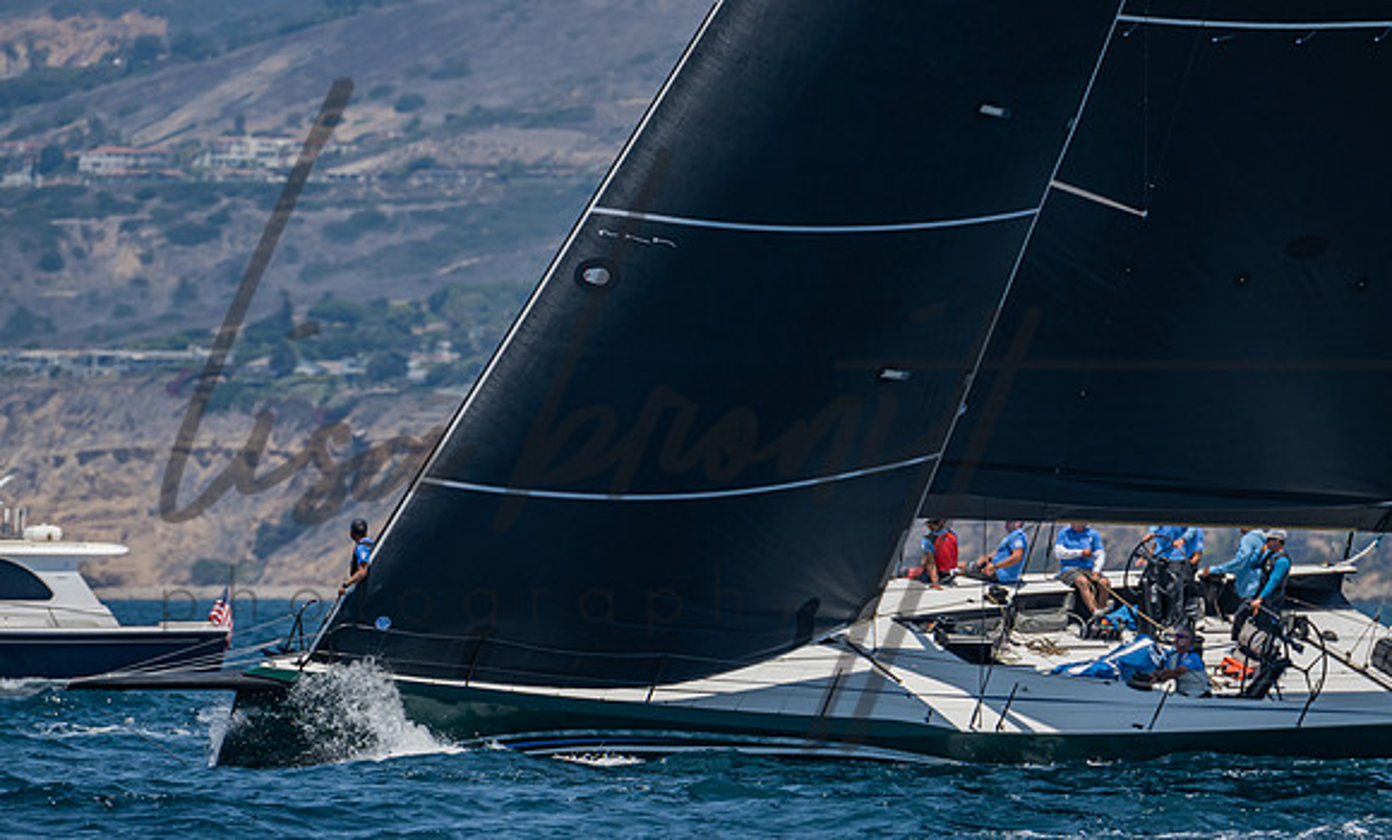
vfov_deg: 2.3
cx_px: 807
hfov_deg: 3.8
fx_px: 21003
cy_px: 424
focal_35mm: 559
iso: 320
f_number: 5.6
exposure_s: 1/1600
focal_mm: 370
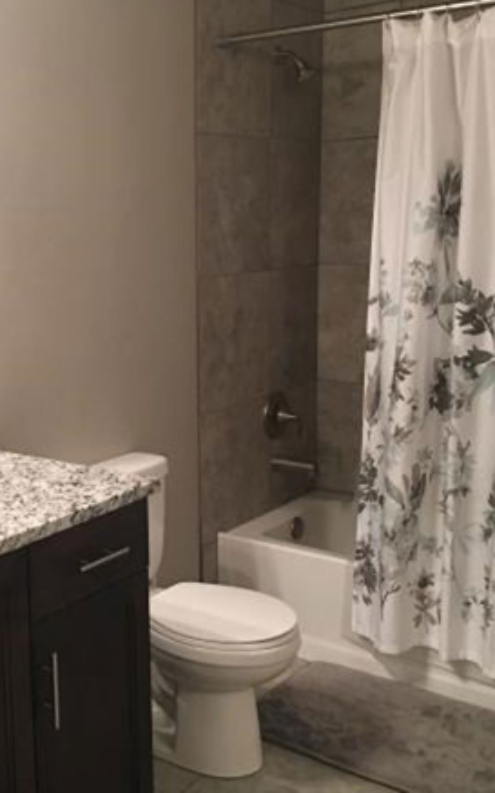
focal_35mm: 45
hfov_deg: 27.9
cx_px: 91
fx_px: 972
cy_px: 416
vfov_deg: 44.4
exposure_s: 1/10
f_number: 2.2
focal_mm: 4.15
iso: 80
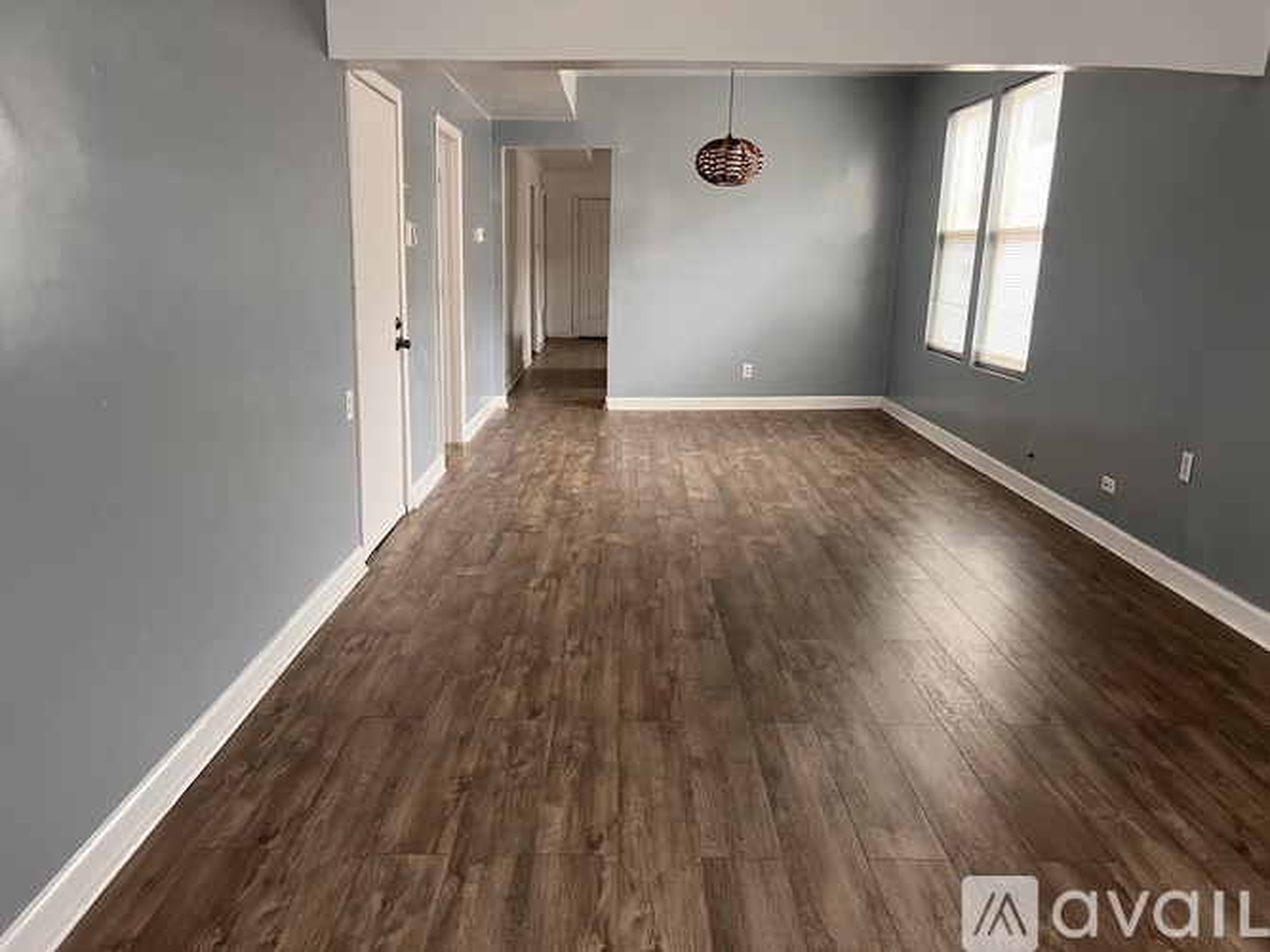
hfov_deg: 67.3
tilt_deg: -12.1
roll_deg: -0.3
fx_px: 954
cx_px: 635
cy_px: 476
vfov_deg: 53.0
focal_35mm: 26
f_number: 1.5
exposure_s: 1/60
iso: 250
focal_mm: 5.7
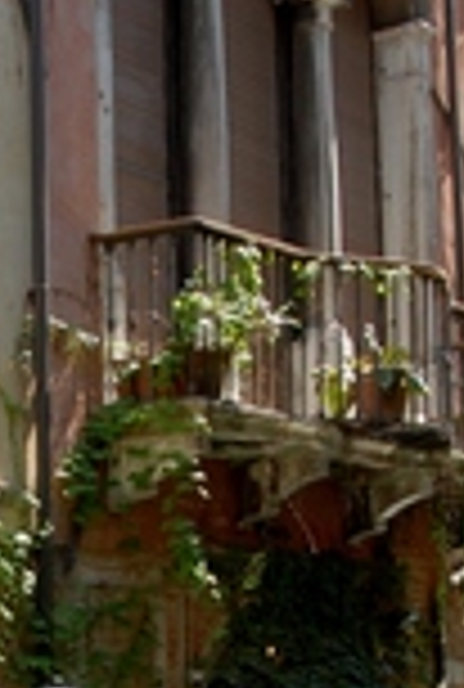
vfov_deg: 15.6
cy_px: 648
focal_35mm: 129
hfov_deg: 10.6
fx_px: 2477
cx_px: -27
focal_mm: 22
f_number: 7.1
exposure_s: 1/50
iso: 100
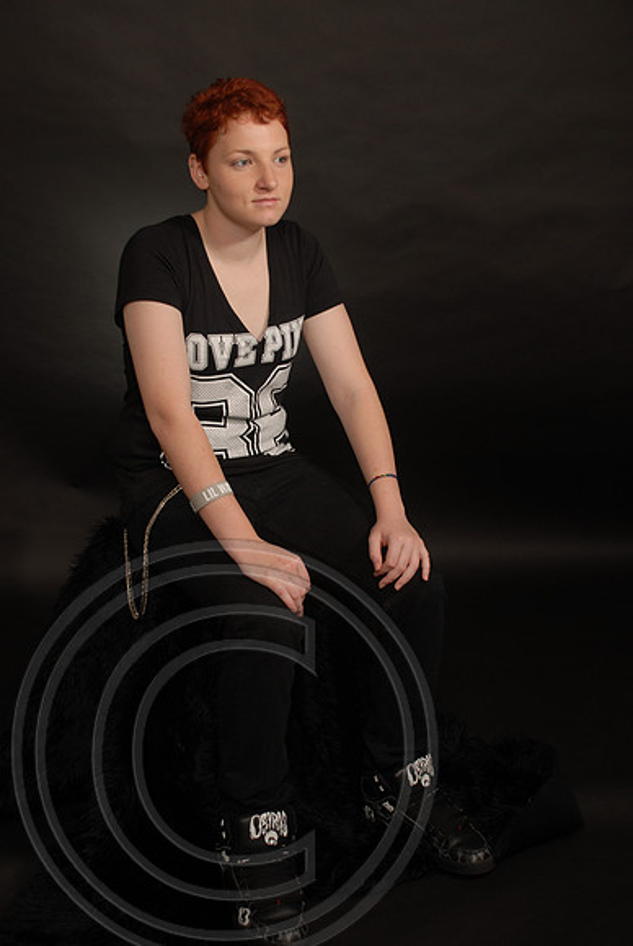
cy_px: 473
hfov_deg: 23.8
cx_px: 316
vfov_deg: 35.0
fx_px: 1500
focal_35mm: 57
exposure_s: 1/125
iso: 100
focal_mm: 38
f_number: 5.6
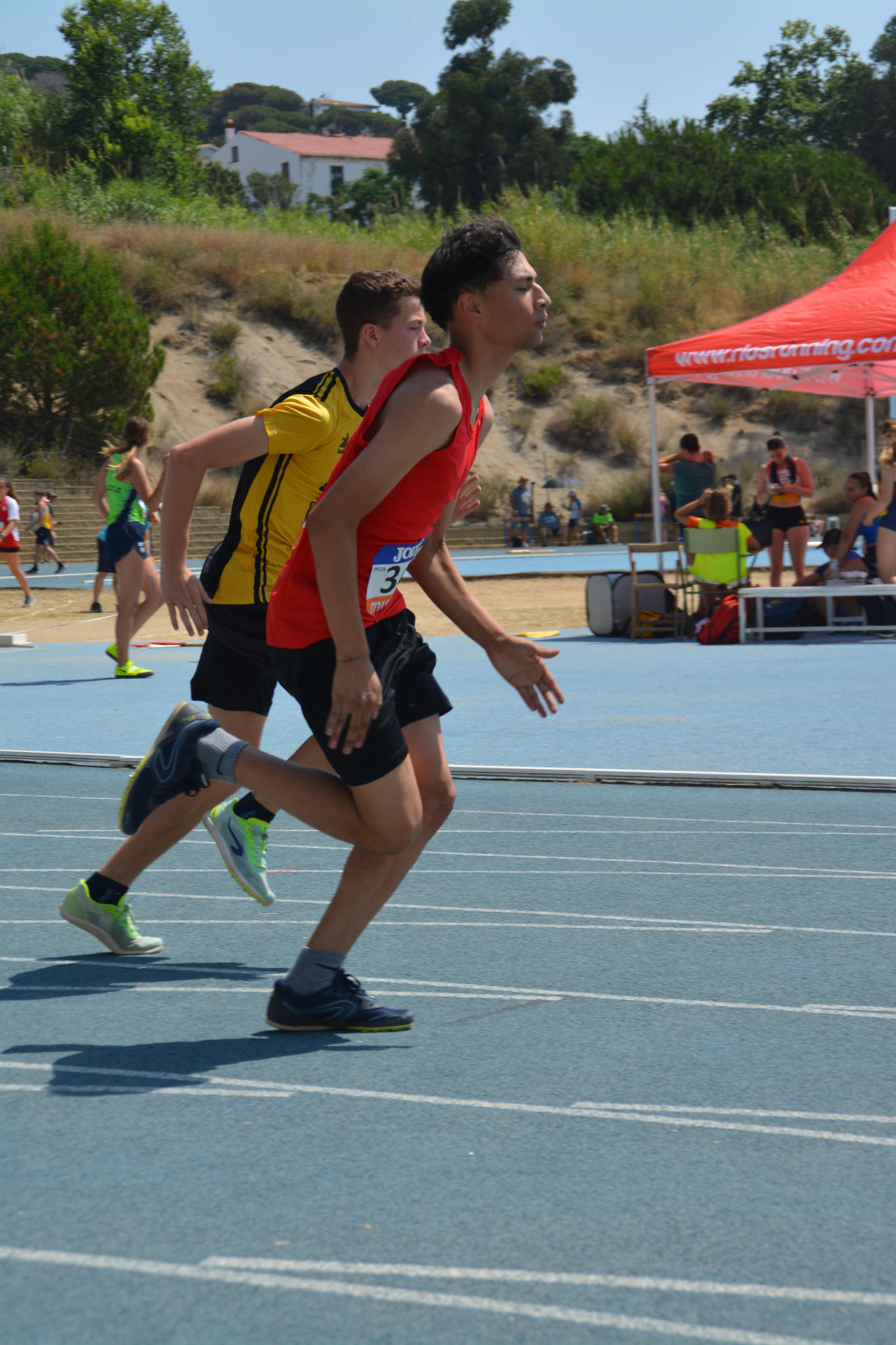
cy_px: 672
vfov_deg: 22.6
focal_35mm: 90
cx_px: 448
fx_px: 3360
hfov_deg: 15.2
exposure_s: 1/800
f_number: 7.1
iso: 200
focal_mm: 60
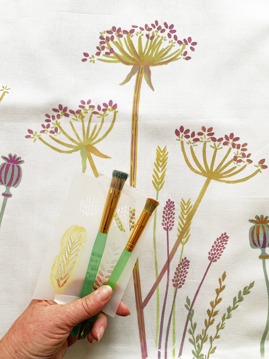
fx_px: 269
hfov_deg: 53.1
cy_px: 180
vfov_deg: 67.3
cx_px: 134
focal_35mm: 26
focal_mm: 4.25
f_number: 1.8
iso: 320
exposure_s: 1/60
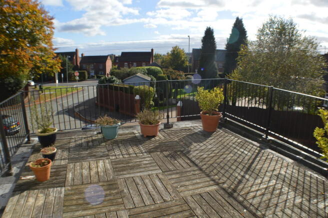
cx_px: 164
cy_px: 109
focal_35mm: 30
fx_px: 273
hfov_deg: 62.0
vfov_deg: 43.5
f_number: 9
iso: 100
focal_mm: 20
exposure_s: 1/200
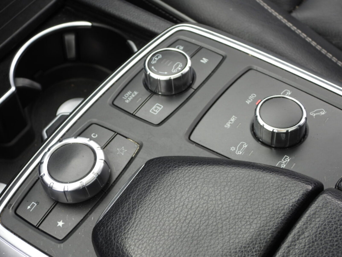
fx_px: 642
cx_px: 171
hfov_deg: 29.8
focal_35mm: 65
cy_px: 128
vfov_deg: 22.6
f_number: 3.5
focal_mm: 11.7
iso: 100
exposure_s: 1/100
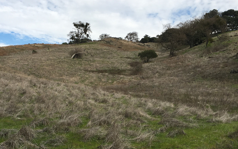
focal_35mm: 46
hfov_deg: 43.3
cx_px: 95
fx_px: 298
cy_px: 119
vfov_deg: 27.4
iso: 25
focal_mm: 4.15
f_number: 2.2
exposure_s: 1/545
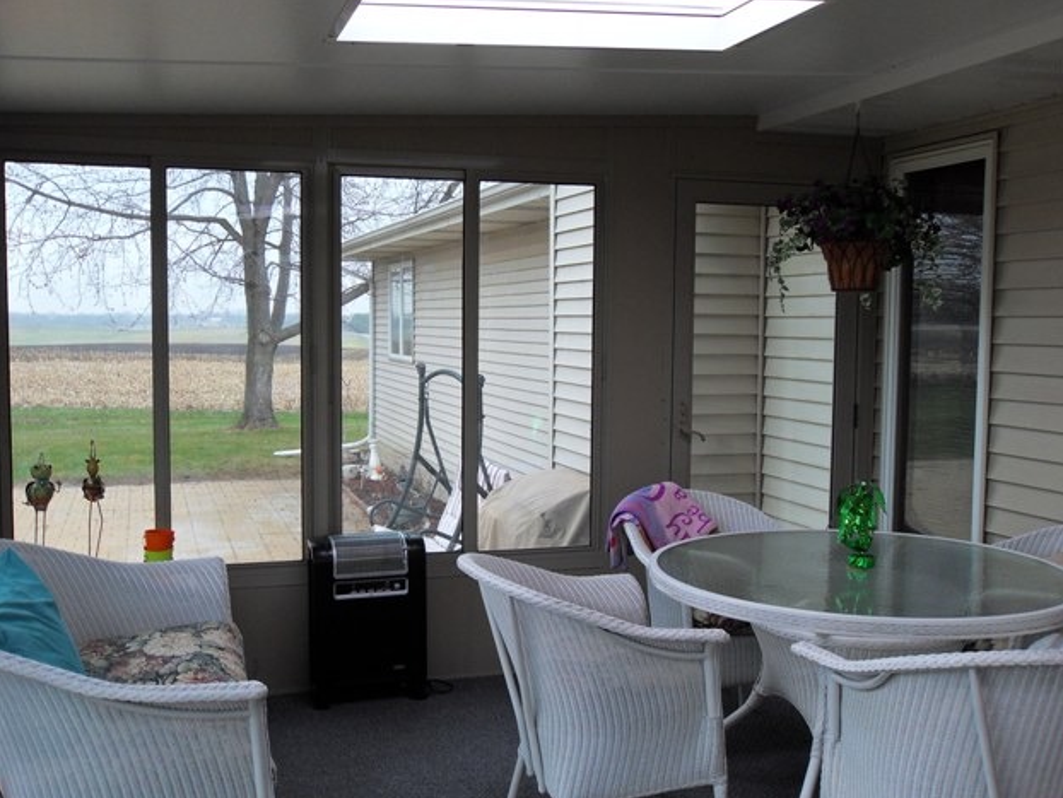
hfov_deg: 51.3
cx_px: 518
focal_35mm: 36
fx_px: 1106
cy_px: 402
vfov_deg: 39.7
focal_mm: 6.3
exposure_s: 1/90
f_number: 3.5
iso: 80
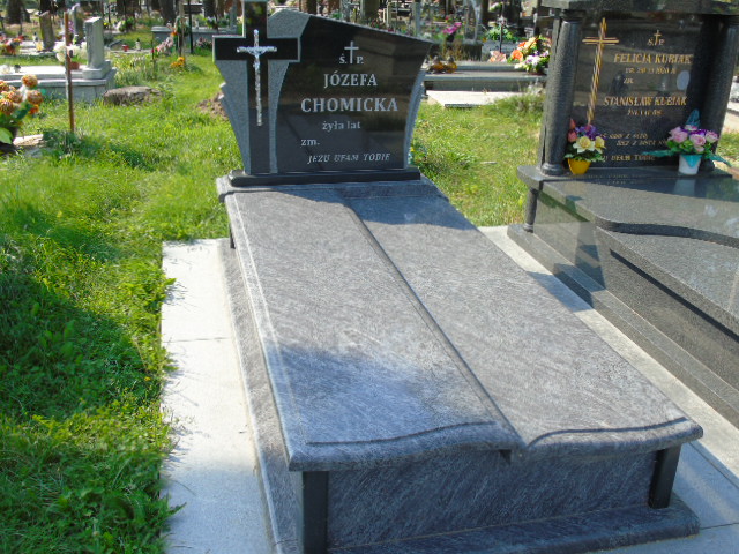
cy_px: 277
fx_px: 726
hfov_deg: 54.0
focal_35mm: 34
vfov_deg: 41.8
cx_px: 370
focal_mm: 6.1
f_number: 3.8
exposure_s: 1/250
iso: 80
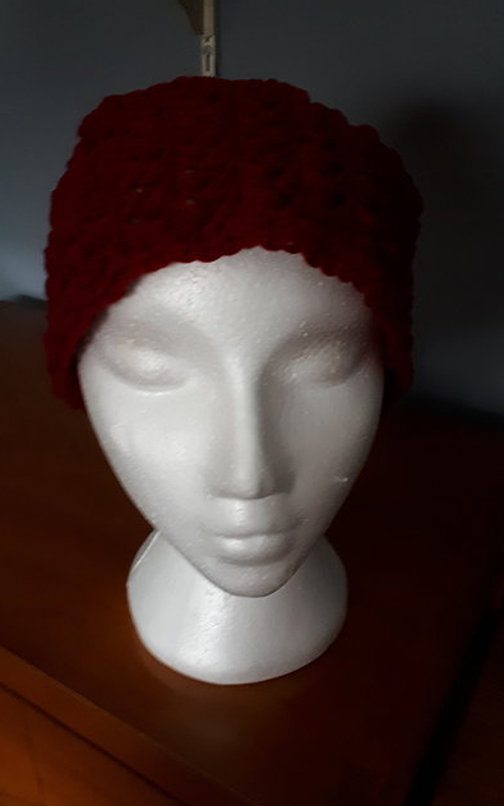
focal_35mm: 29
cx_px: 248
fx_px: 637
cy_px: 404
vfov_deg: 64.6
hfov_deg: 43.1
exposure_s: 1/17
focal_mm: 3.6
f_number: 1.9
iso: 320
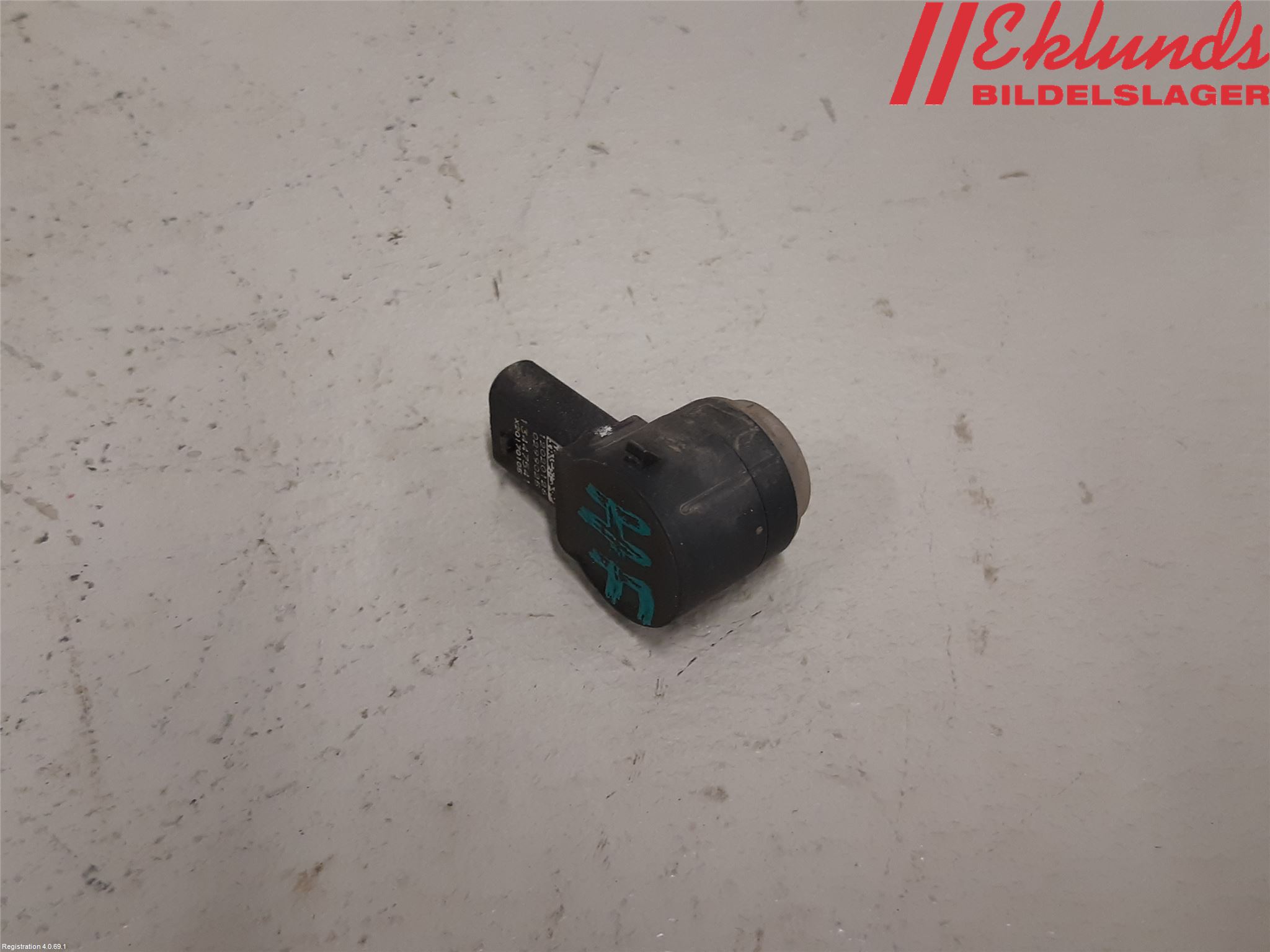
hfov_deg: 67.3
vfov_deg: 53.1
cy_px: 476
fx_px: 954
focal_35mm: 26
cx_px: 635
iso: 125
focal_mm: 3.93
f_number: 1.7
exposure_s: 1/50
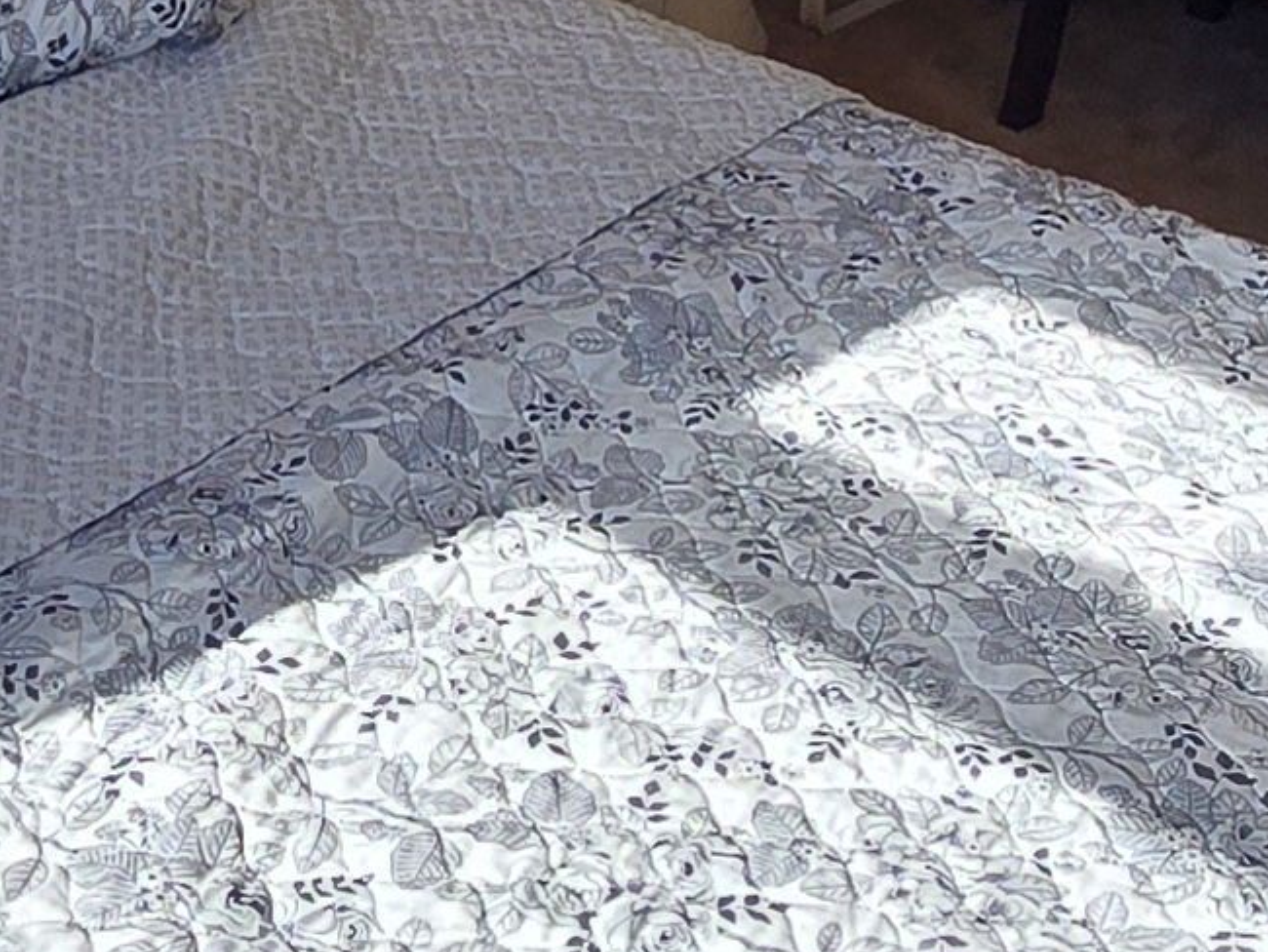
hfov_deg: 24.2
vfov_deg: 17.4
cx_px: 337
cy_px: -250
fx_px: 2932
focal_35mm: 80
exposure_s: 1/375
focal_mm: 2.2
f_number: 2.2
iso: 50
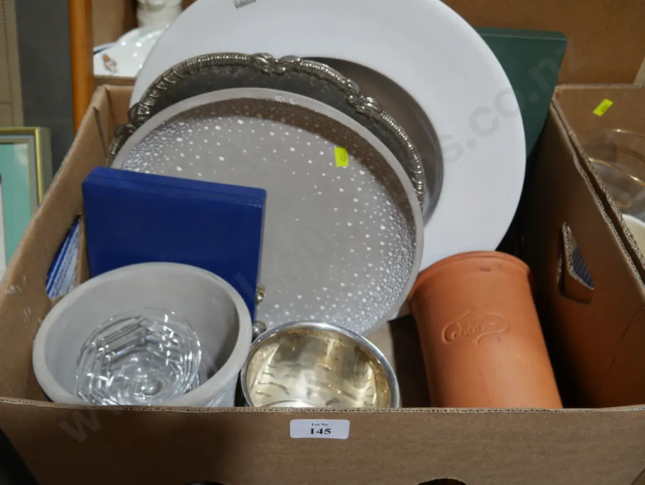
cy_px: 242
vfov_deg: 44.2
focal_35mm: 32
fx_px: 597
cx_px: 322
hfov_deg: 56.8
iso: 200
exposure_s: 1/80
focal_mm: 16
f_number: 3.6
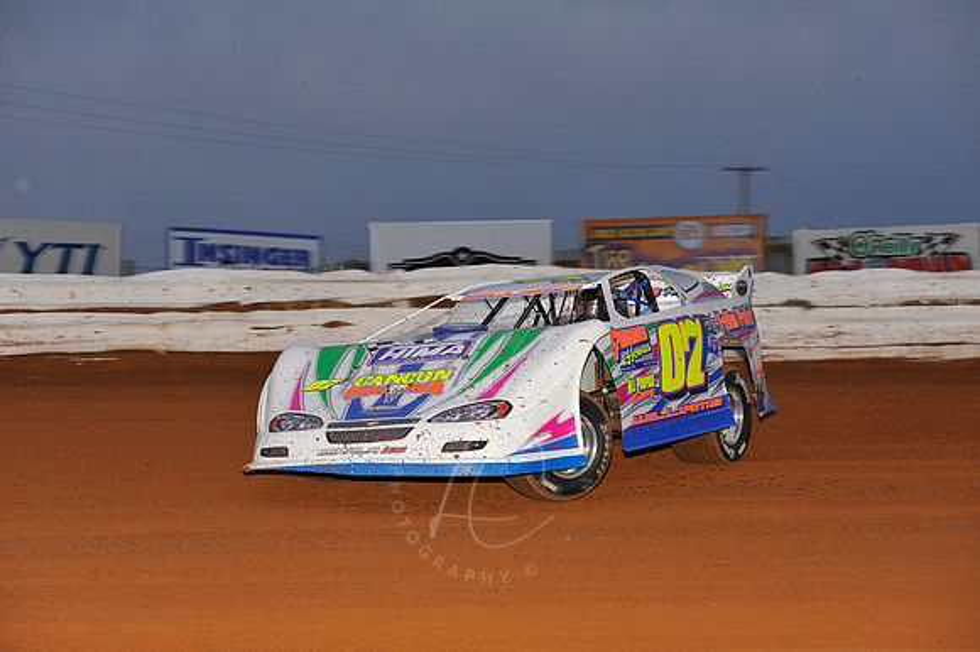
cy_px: 326
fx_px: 2857
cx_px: 490
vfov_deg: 13.0
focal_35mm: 105
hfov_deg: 19.5
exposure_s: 1/250
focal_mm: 105
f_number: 5.6
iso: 500
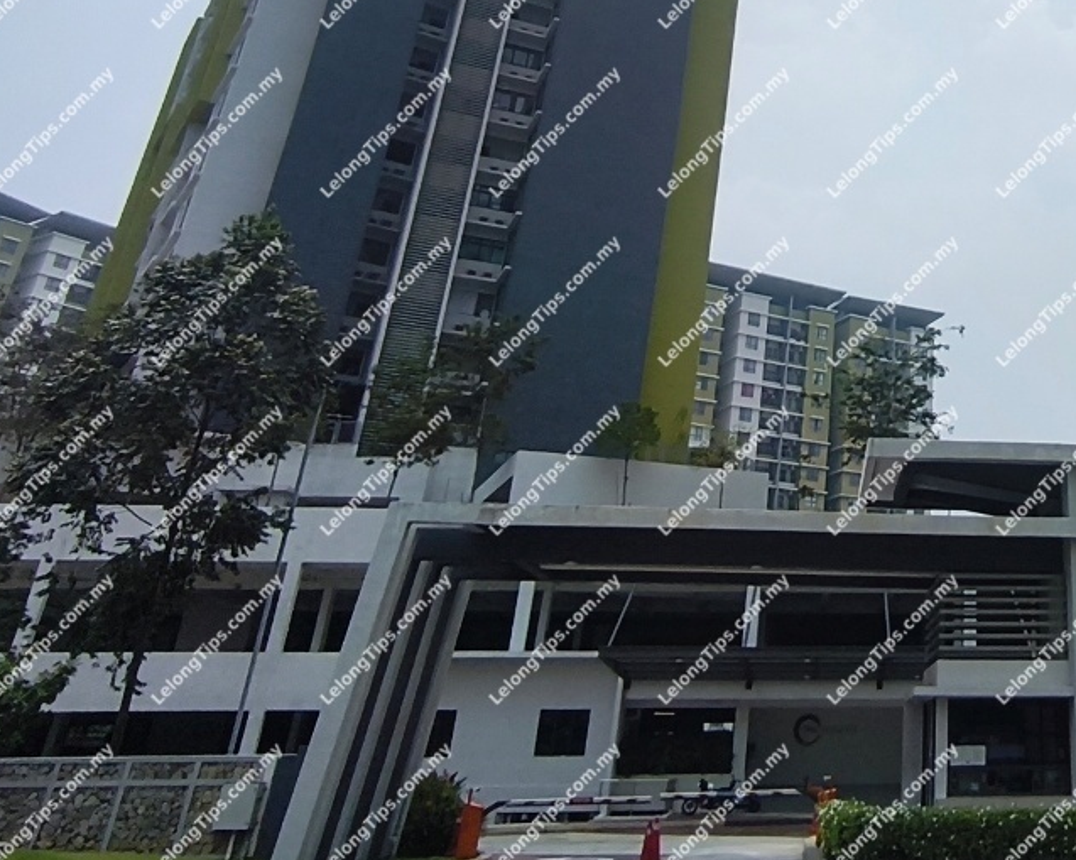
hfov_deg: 47.7
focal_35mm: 35
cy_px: -3
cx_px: 910
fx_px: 1114
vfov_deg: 37.6
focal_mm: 1.65
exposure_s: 1/9804
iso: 50
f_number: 2.2
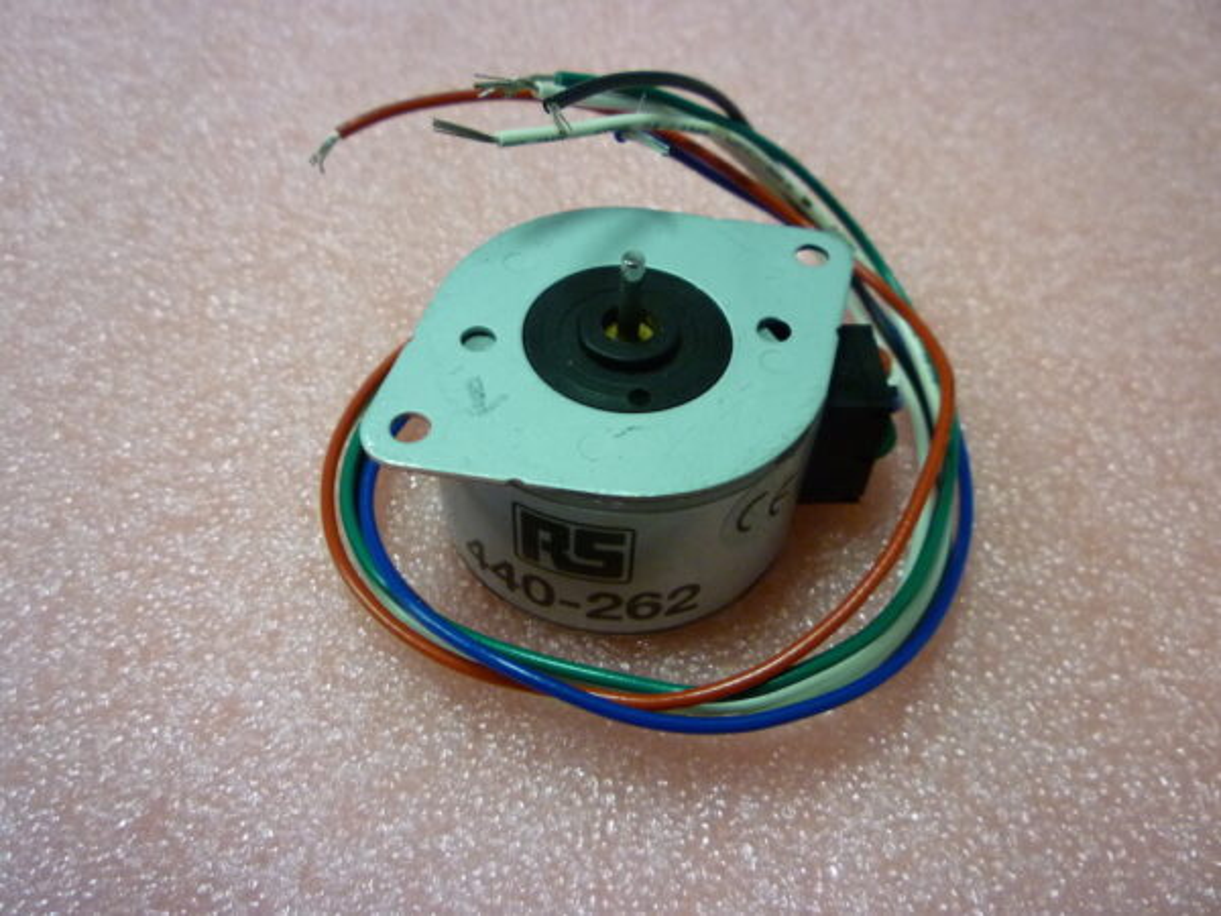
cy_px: 458
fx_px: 1023
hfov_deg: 61.7
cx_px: 610
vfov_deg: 48.2
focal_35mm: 29
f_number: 3.3
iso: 400
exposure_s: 1/25
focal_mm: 5.2
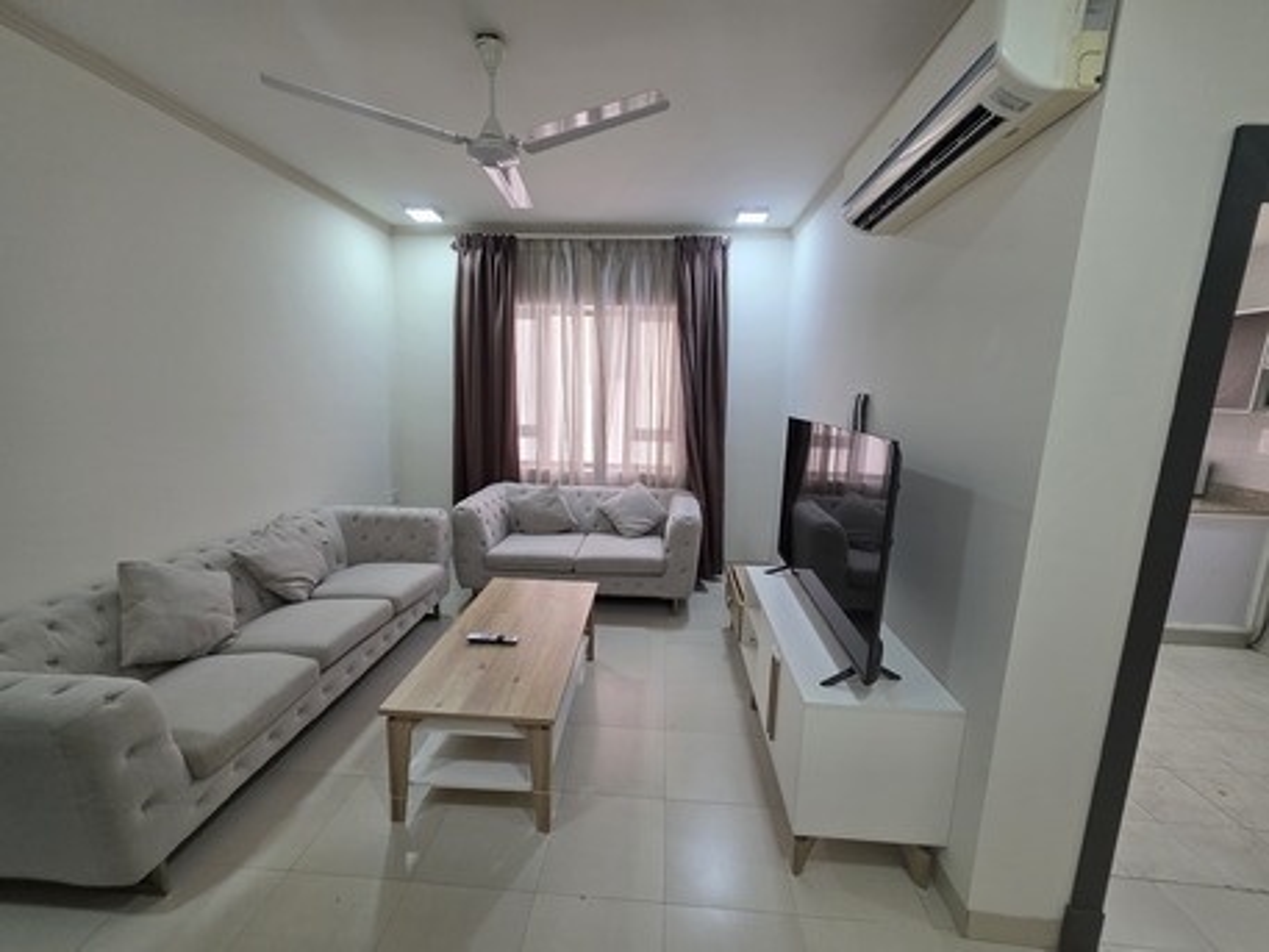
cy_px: 476
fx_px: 477
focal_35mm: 13
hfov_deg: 106.2
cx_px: 634
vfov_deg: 89.9
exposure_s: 1/100
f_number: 1.9
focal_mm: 2.2
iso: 160
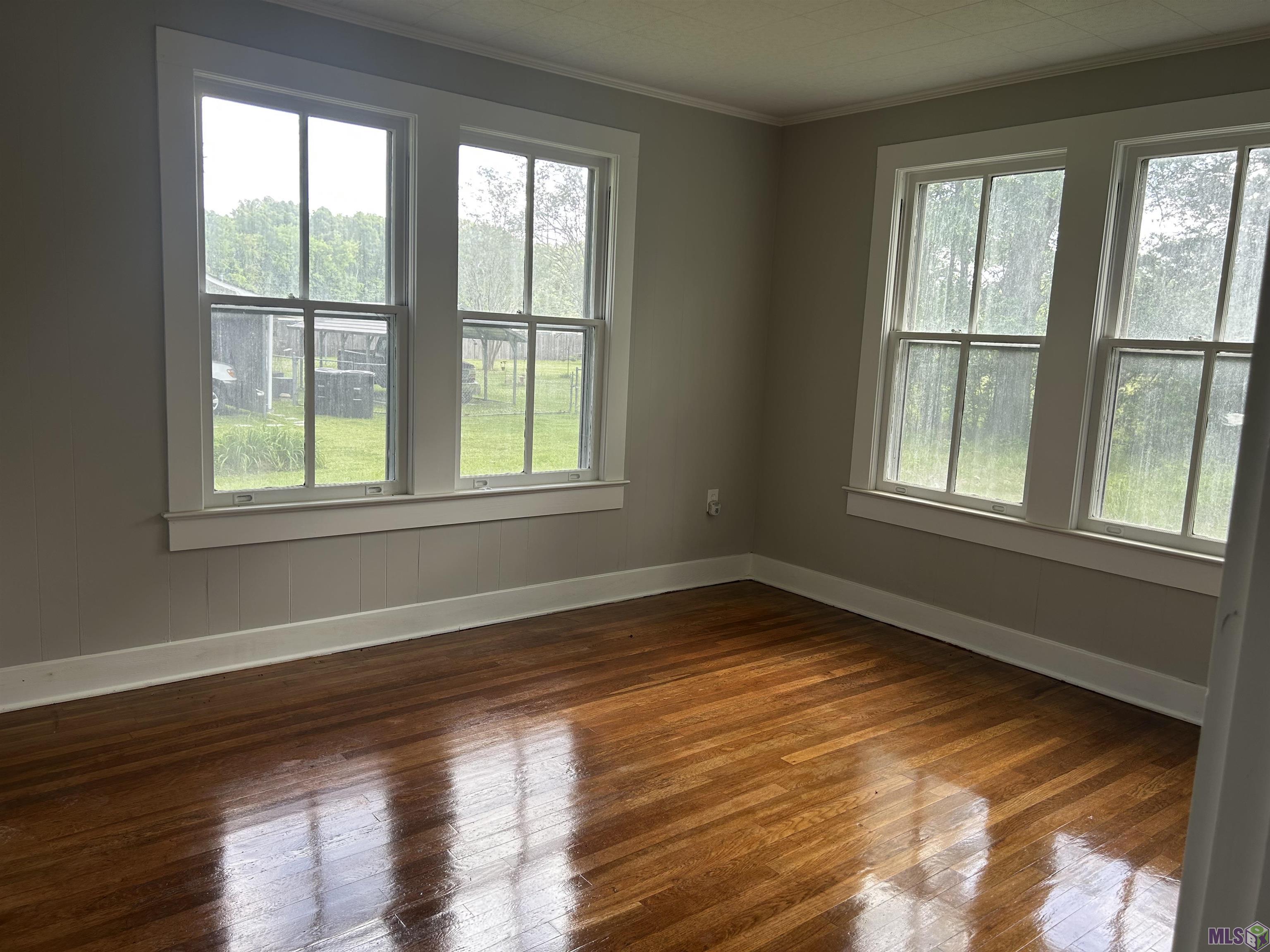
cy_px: 476
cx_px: 635
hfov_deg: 67.3
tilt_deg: -9.3
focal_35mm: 26
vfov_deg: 53.1
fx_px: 954
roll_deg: -2.2
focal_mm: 5.7
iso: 32
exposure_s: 1/136
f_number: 1.5
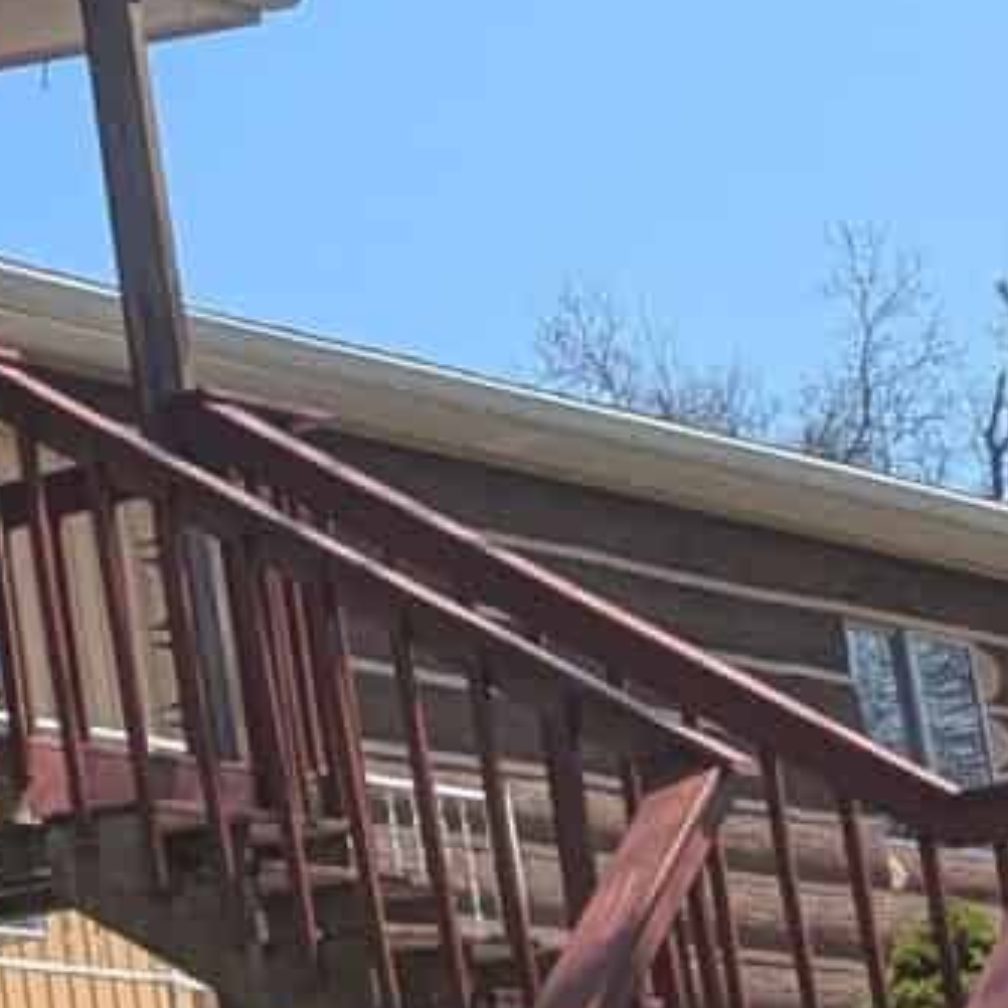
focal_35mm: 163
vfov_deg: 10.7
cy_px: 329
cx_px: -1108
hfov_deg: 9.8
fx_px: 5370
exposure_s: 1/892
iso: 21
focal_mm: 6.9
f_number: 1.68
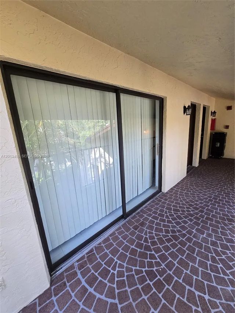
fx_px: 118
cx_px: 118
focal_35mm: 13
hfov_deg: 89.9
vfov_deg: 106.2
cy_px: 156
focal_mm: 2.2
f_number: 2.2
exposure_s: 1/100
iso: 100
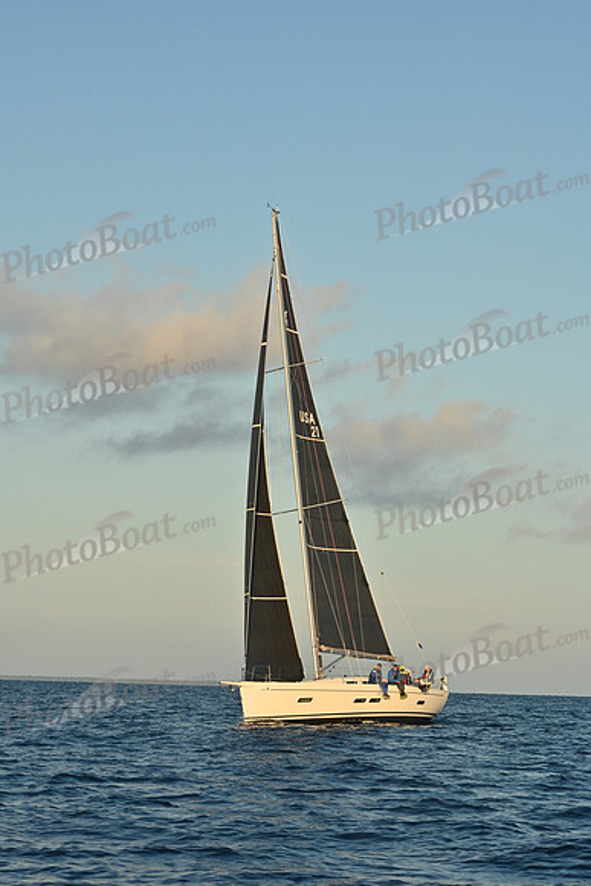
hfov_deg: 13.7
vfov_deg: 20.4
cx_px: 296
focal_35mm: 100
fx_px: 2461
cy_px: 443
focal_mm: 100
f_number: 13
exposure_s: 1/800
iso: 800
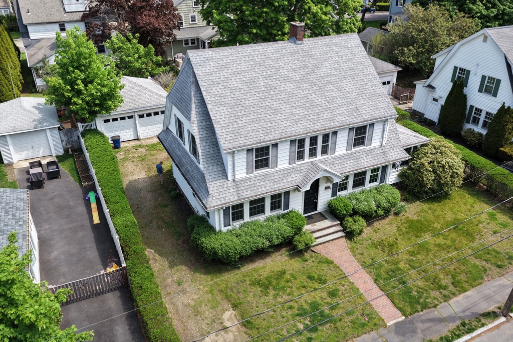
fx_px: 399
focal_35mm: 28
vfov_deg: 46.4
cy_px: 171
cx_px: 256
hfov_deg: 65.5
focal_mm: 14.45
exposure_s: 1/40
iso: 125
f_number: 2.8
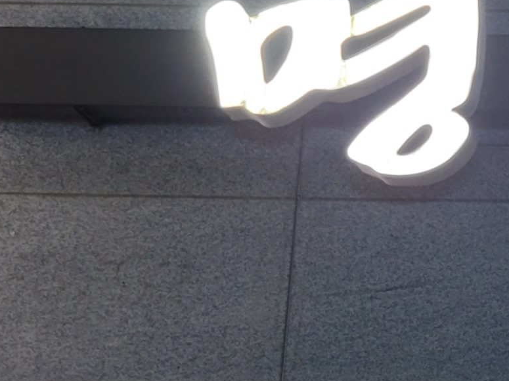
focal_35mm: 129
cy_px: 618
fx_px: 1897
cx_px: 1002
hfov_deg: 13.3
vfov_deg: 10.9
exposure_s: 1/40
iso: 250
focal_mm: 7
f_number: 1.8
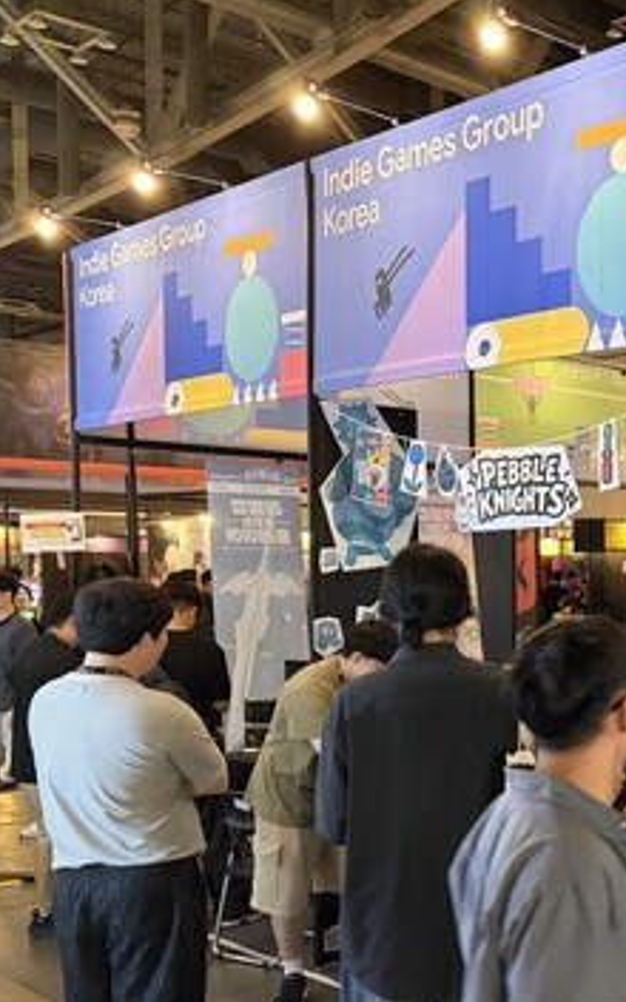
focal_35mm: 47
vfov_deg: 42.3
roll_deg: +0.1
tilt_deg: -3.6
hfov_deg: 24.3
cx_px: 797
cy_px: 632
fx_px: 1283
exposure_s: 1/60
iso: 400
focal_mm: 5.96
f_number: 1.6
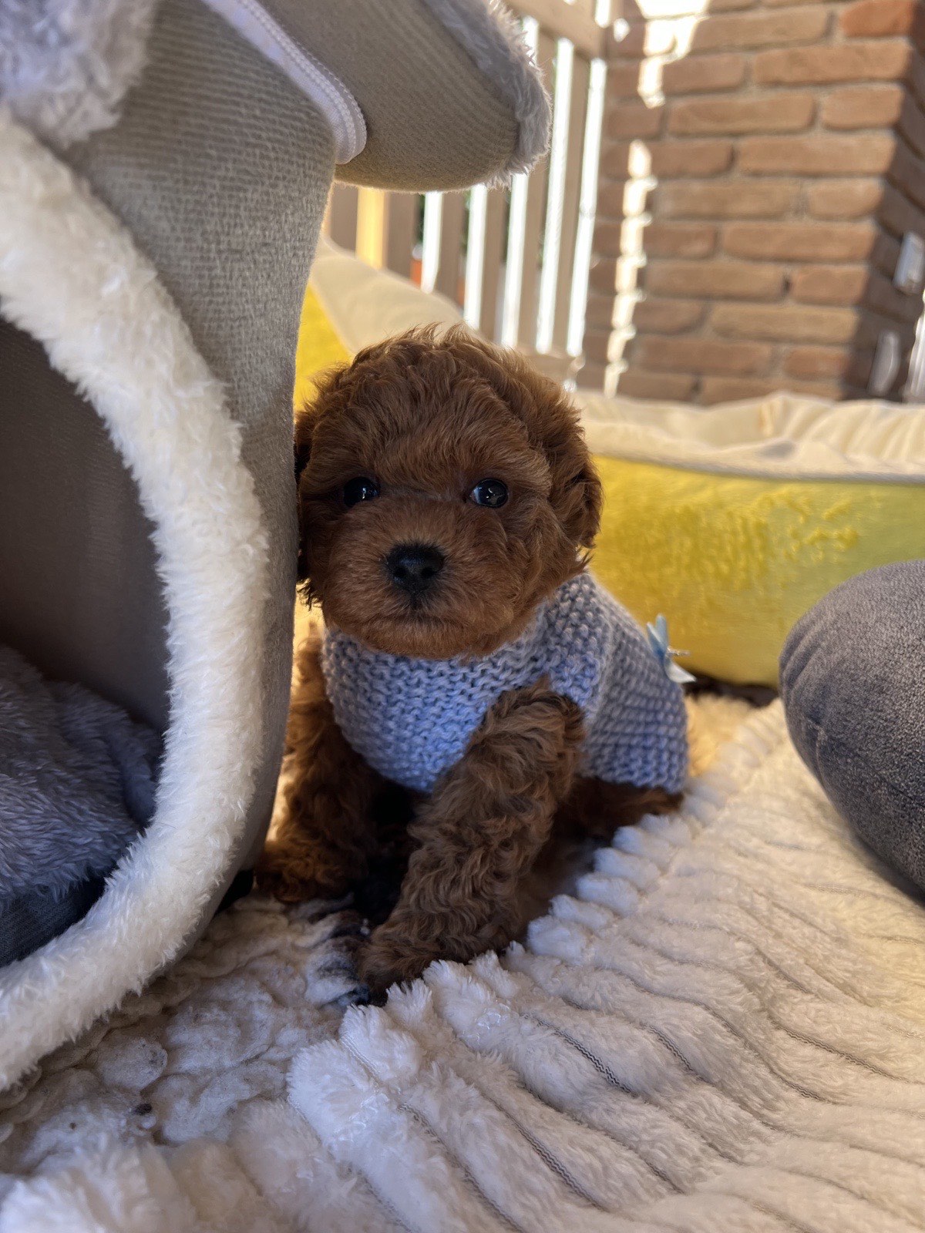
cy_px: 616
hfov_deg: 53.1
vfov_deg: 67.3
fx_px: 926
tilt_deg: -15.5
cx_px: 462
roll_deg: -6.4
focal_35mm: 26
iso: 40
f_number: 1.5
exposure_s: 1/236
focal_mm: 5.7
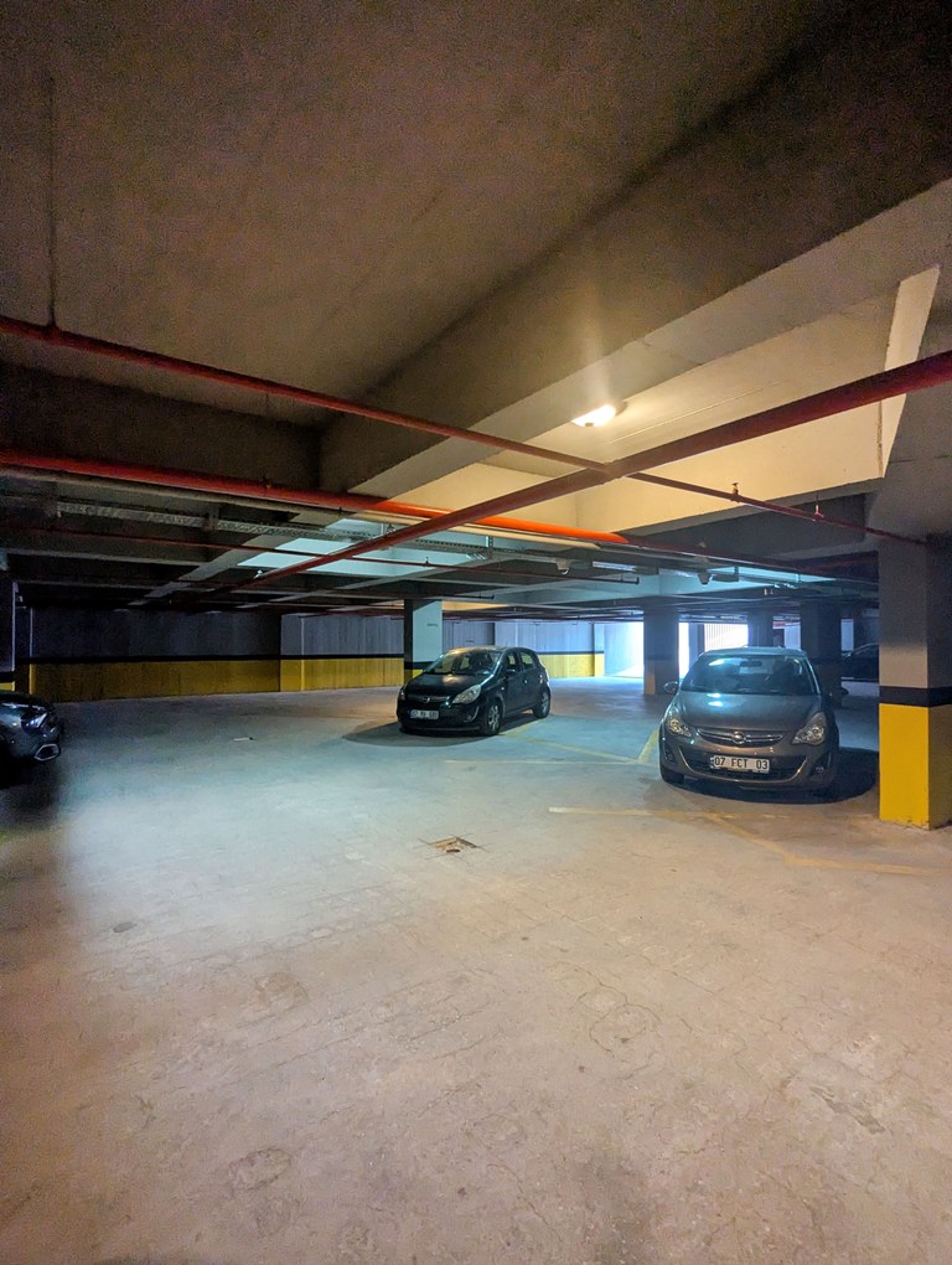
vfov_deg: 94.4
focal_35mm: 16
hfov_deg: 78.2
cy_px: 632
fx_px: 585
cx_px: 476
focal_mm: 2.35
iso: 388
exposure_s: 1/25
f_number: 2.2
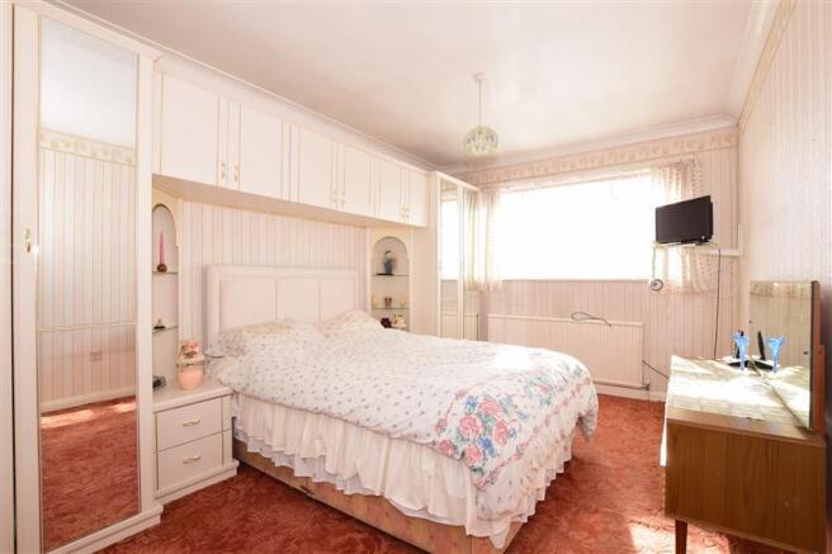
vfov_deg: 77.3
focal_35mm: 15
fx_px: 347
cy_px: 277
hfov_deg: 100.4
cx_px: 416
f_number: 20
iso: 400
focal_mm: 10
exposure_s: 1/25
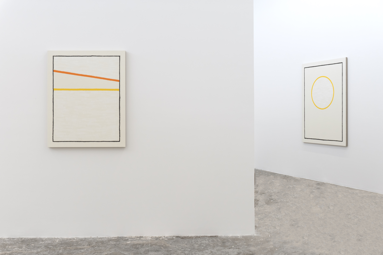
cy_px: 128
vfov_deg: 33.0
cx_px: 192
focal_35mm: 40
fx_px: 431
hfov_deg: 47.9
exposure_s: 1/13
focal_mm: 27
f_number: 10
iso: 320
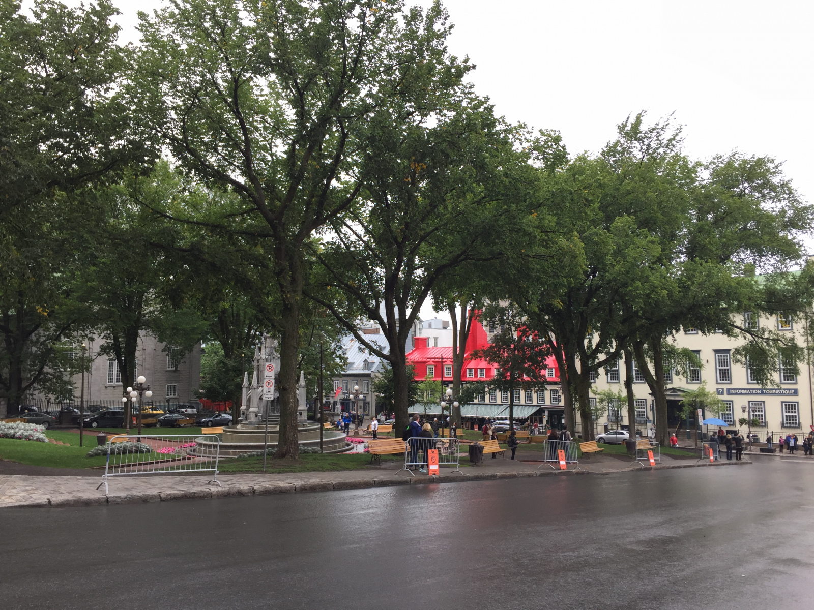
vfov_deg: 48.2
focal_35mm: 29
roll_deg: +0.2
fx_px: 682
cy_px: 305
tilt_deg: +6.4
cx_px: 407
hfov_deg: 61.7
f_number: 2.2
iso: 32
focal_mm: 4.15
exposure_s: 1/293
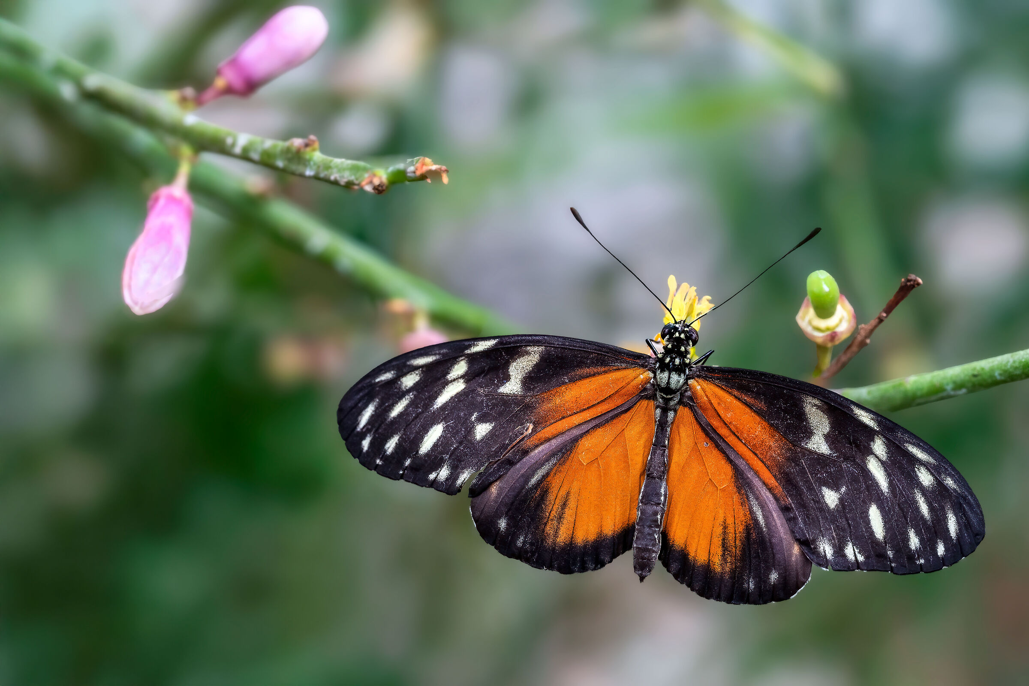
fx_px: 3001
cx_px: 514
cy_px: 343
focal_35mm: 105
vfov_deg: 13.0
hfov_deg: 19.5
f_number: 6.3
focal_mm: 105
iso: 800
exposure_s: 1/800
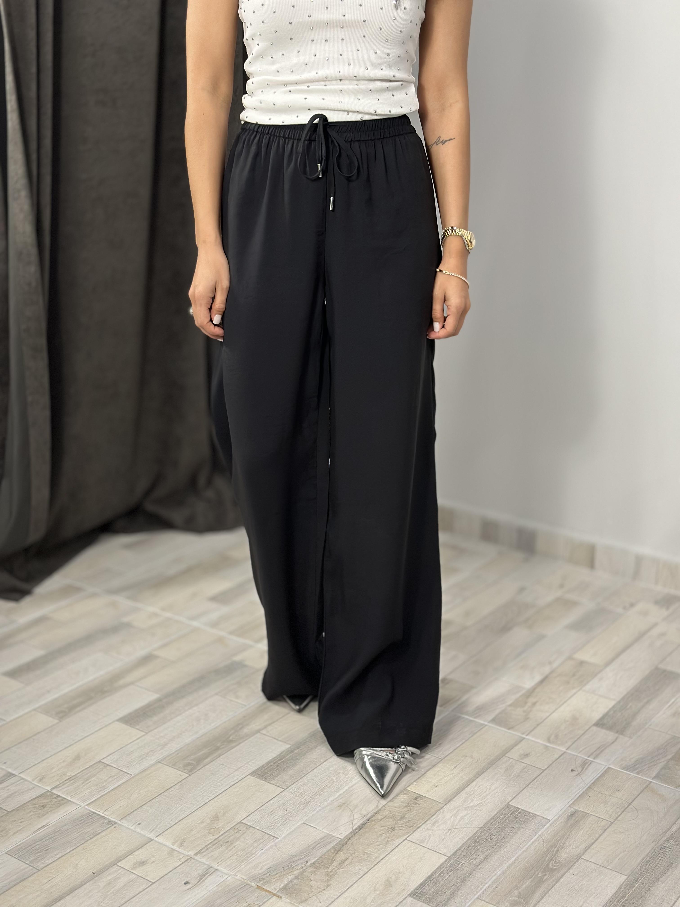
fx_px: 1257
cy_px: 454
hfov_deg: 30.3
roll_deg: -1.2
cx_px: 340
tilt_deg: -16.7
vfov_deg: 39.7
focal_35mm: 48
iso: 250
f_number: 1.78
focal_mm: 6.86
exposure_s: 1/100
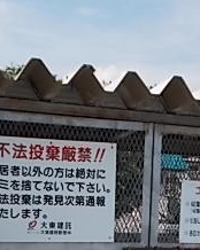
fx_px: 637
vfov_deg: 21.2
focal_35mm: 86
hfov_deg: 17.7
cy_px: 272
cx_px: 154
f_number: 8.6
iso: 80
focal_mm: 5.3
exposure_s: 1/100
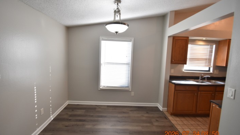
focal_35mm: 16
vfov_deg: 67.1
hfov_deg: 99.4
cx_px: 120
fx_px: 102
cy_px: 65
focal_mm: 10
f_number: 3.5
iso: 800
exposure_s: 1/125
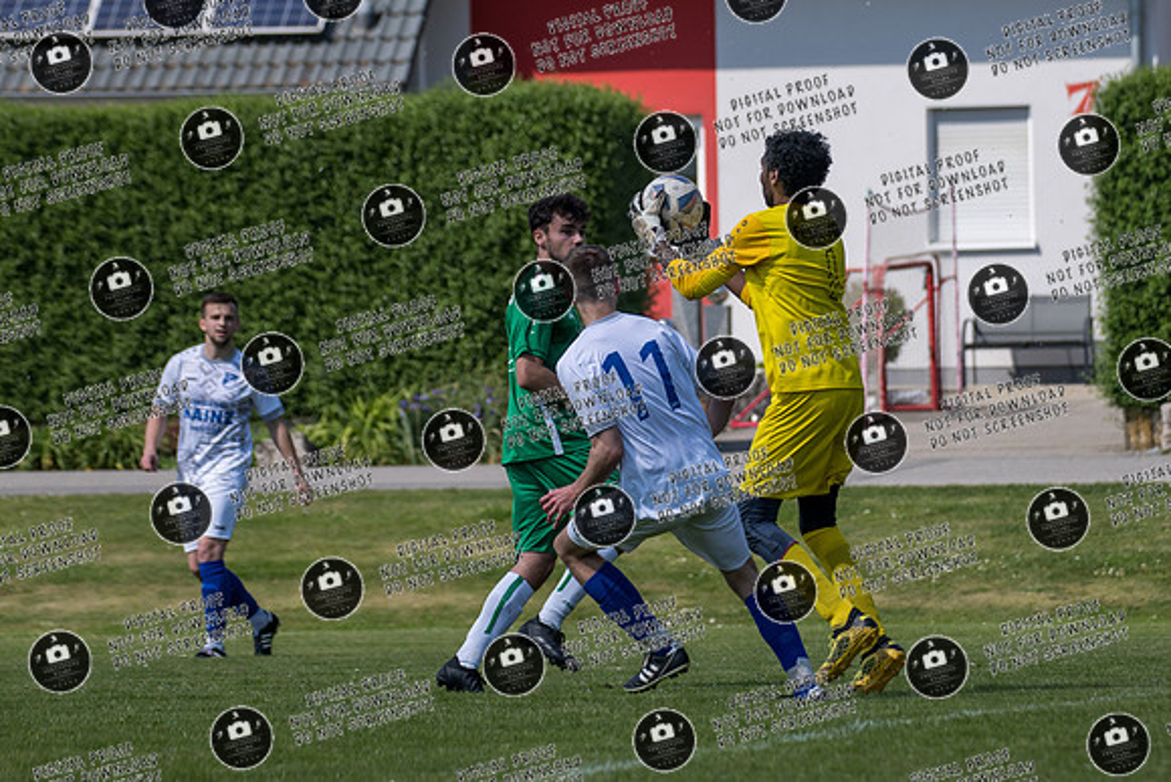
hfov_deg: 6.7
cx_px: 732
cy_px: 294
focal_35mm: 309
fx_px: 10040
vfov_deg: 4.5
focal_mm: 210
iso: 200
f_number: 5.6
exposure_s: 1/1600
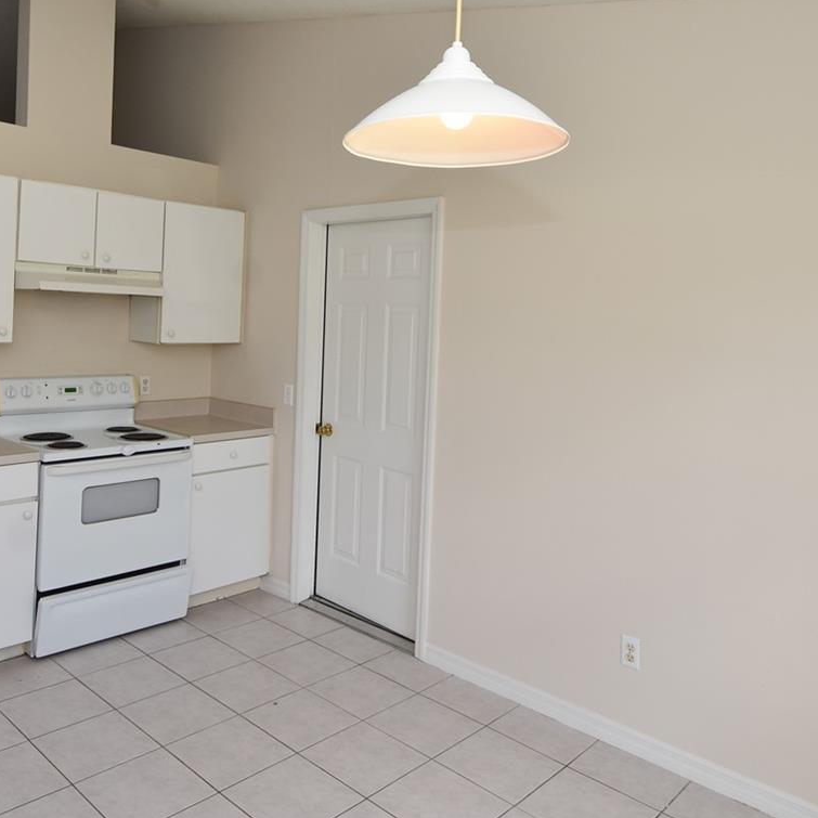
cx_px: 342
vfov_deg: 58.8
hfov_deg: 58.8
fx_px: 722
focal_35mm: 27
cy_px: 349
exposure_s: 1/100
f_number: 5
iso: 200
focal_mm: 10
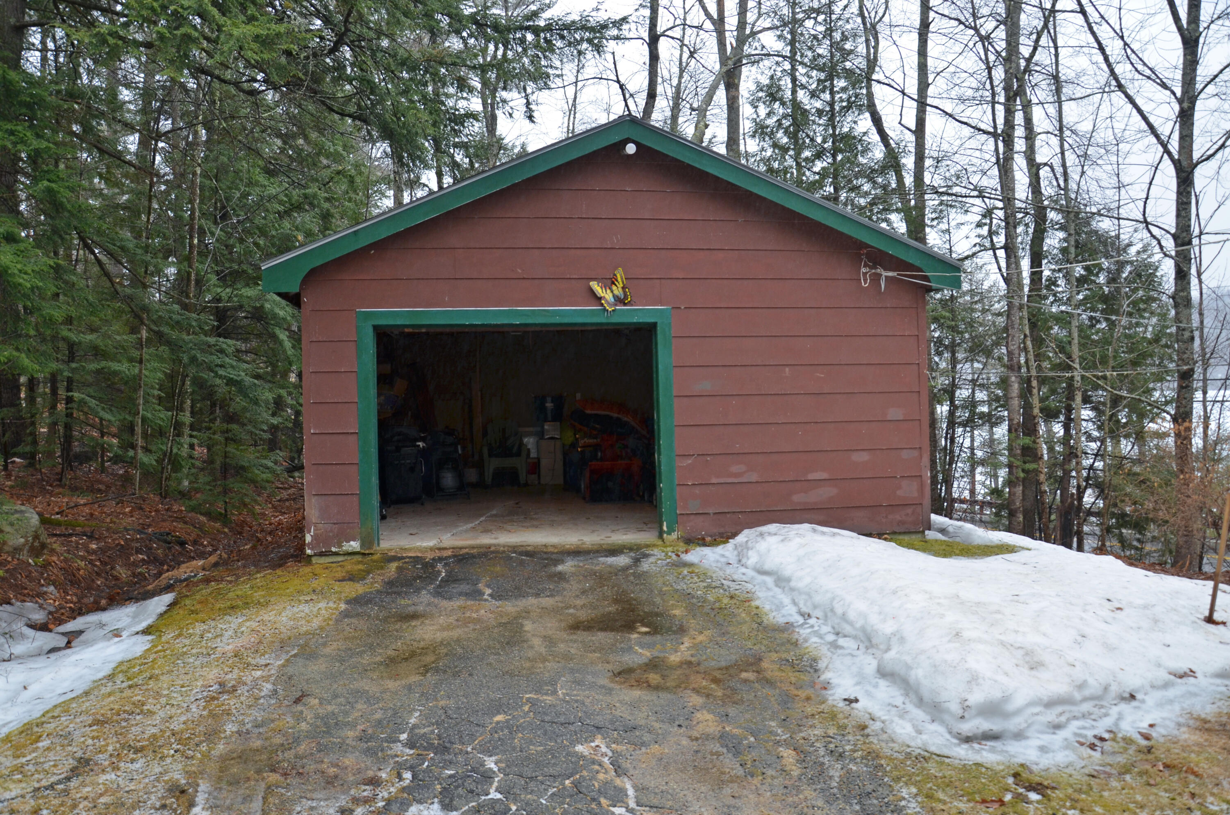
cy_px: 408
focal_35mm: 27
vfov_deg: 47.7
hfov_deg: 67.5
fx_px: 921
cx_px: 615
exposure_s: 1/125
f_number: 5.6
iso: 200
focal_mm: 18
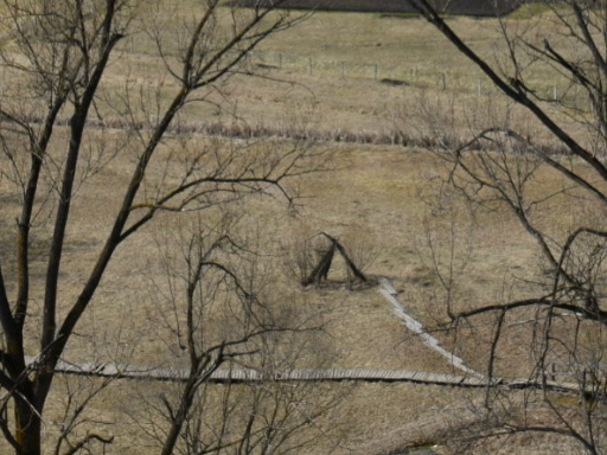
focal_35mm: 137
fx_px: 2402
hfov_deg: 14.4
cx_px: 283
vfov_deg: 10.6
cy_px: -89
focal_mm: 30
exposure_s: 1/400
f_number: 10
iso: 200
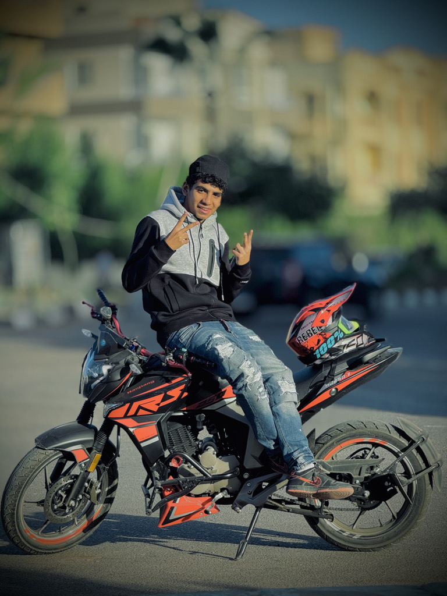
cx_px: 224
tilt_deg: -0.6
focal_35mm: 120
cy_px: 298
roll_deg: +1.8
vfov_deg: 16.4
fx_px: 2066
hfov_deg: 12.3
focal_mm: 15.66
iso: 50
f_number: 2.8
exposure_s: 1/767
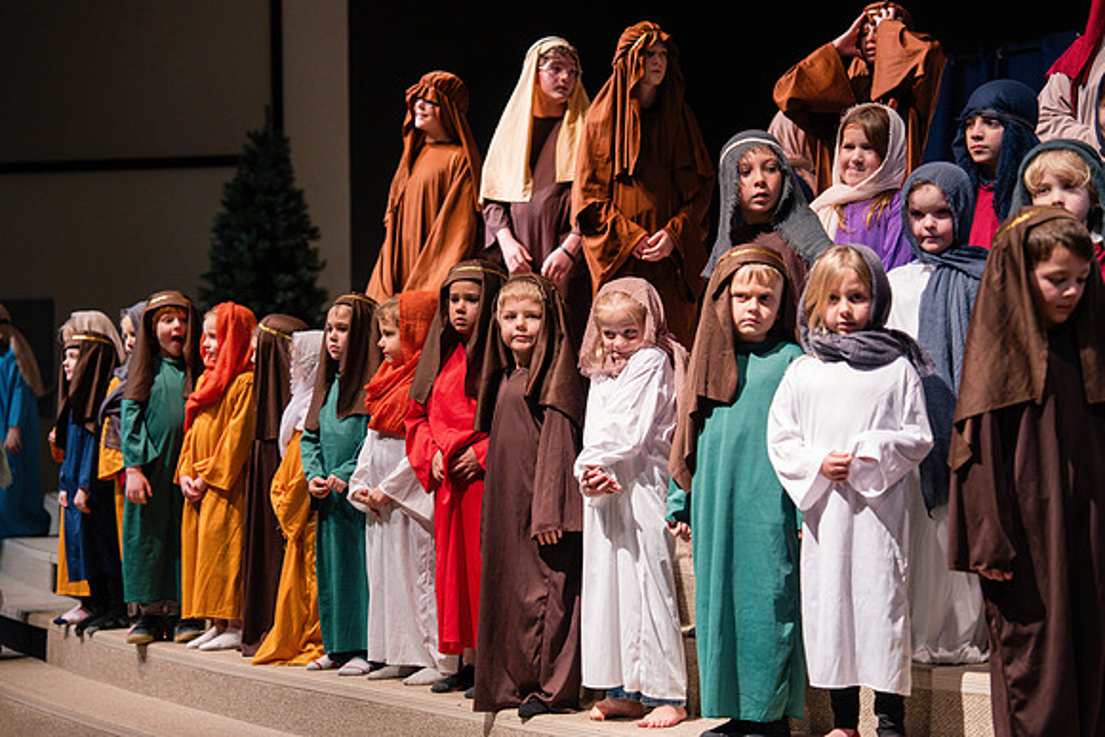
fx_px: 2149
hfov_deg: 28.8
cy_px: 368
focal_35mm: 70
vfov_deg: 19.5
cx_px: 552
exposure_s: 1/250
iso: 1600
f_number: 2.8
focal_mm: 70
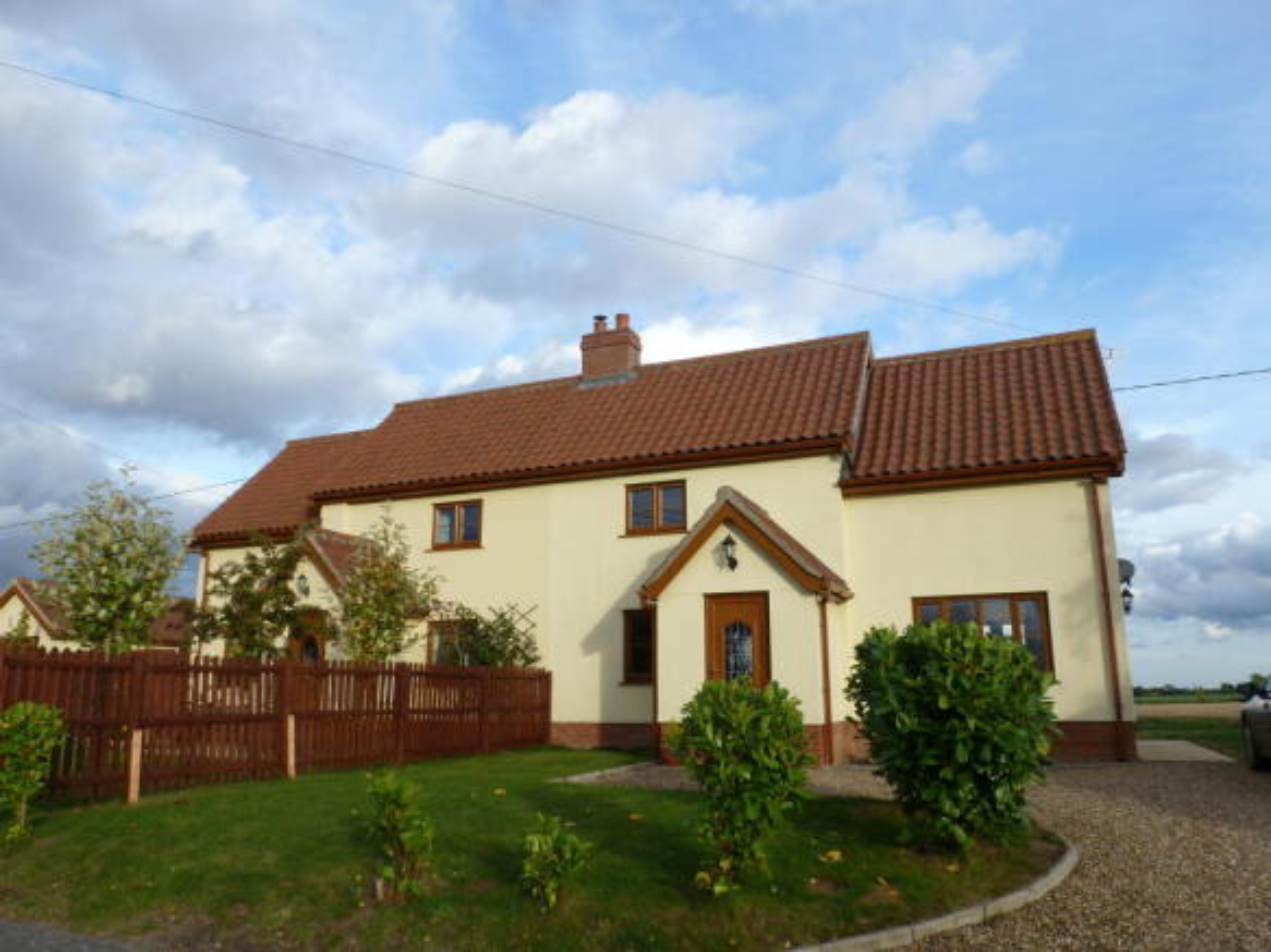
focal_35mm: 24
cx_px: 636
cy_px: 476
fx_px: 881
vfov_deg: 56.8
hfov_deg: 71.6
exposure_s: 1/250
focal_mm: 4.3
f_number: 4
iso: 100
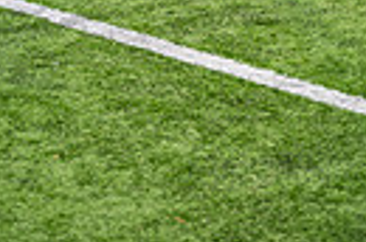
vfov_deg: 7.0
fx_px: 1907
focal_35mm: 188
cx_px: 194
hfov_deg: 11.0
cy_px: -260
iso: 100
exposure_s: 1/500
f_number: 2.8
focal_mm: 42
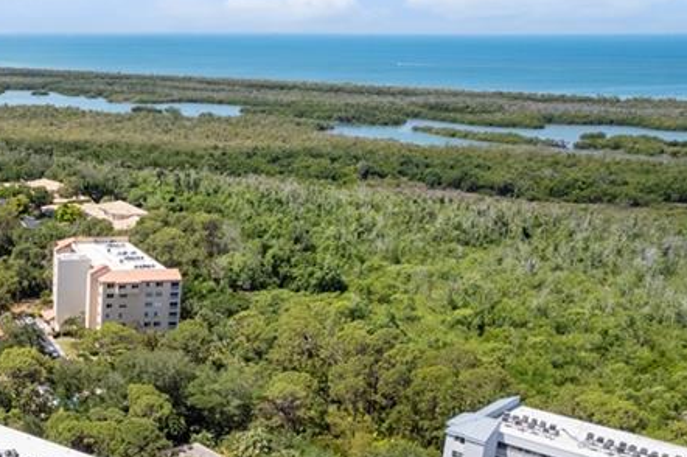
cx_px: -70
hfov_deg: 33.8
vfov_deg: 26.1
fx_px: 972
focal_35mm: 51
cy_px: 347
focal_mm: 8.38
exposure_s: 1/2000
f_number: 2.8
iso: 100
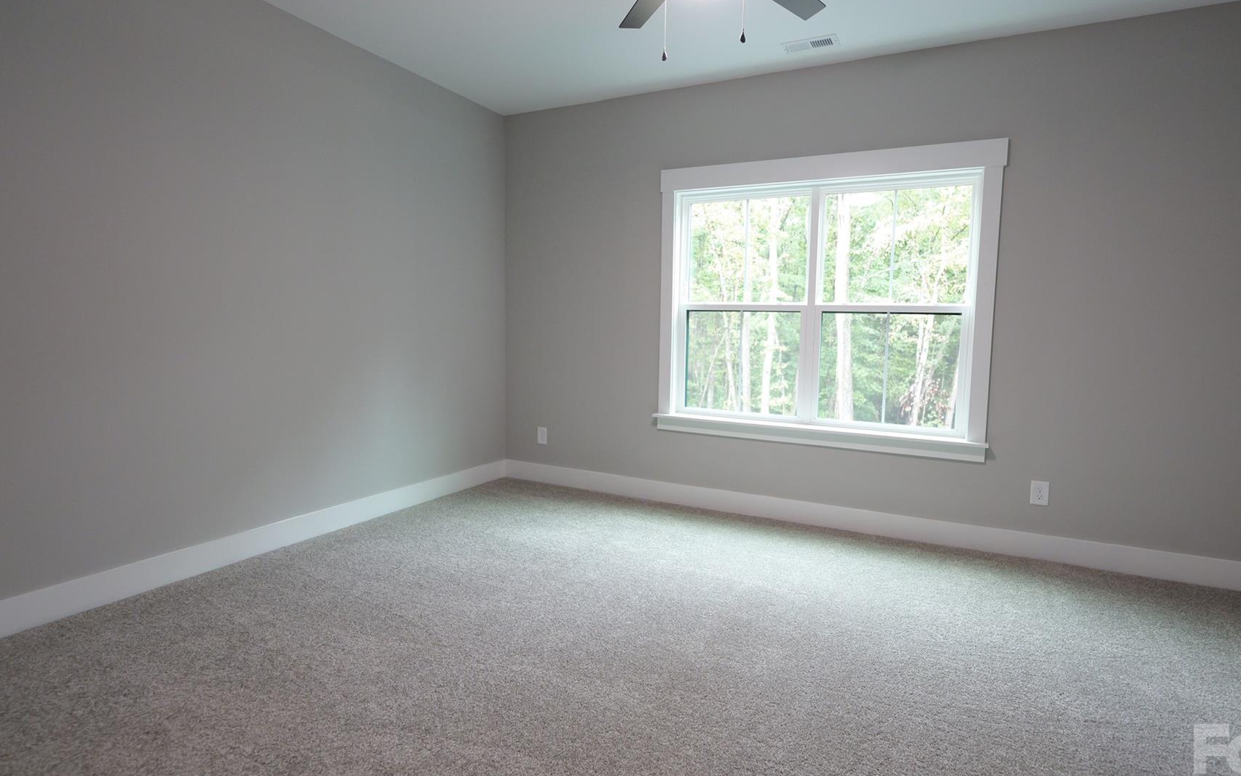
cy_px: 373
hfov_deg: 94.0
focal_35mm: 17
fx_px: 575
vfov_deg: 68.0
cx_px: 684
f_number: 2.8
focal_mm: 14
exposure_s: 1/160
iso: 2500
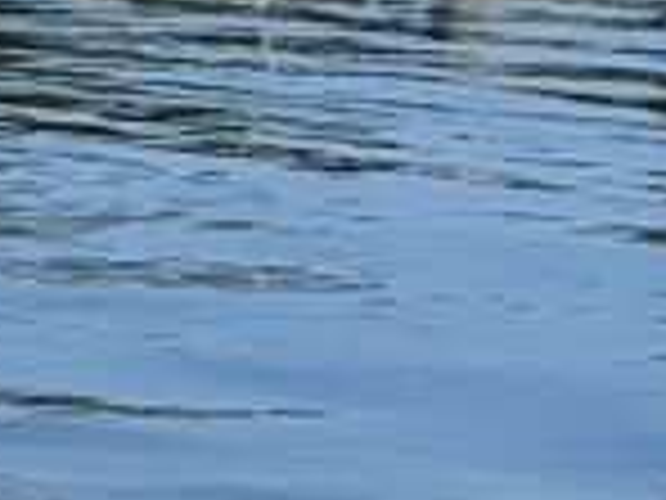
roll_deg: +0.1
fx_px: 10274
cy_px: 1081
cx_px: -432
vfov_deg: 2.8
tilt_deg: -8.2
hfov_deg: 3.7
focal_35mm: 534
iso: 32
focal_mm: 9
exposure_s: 1/1263
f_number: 2.8
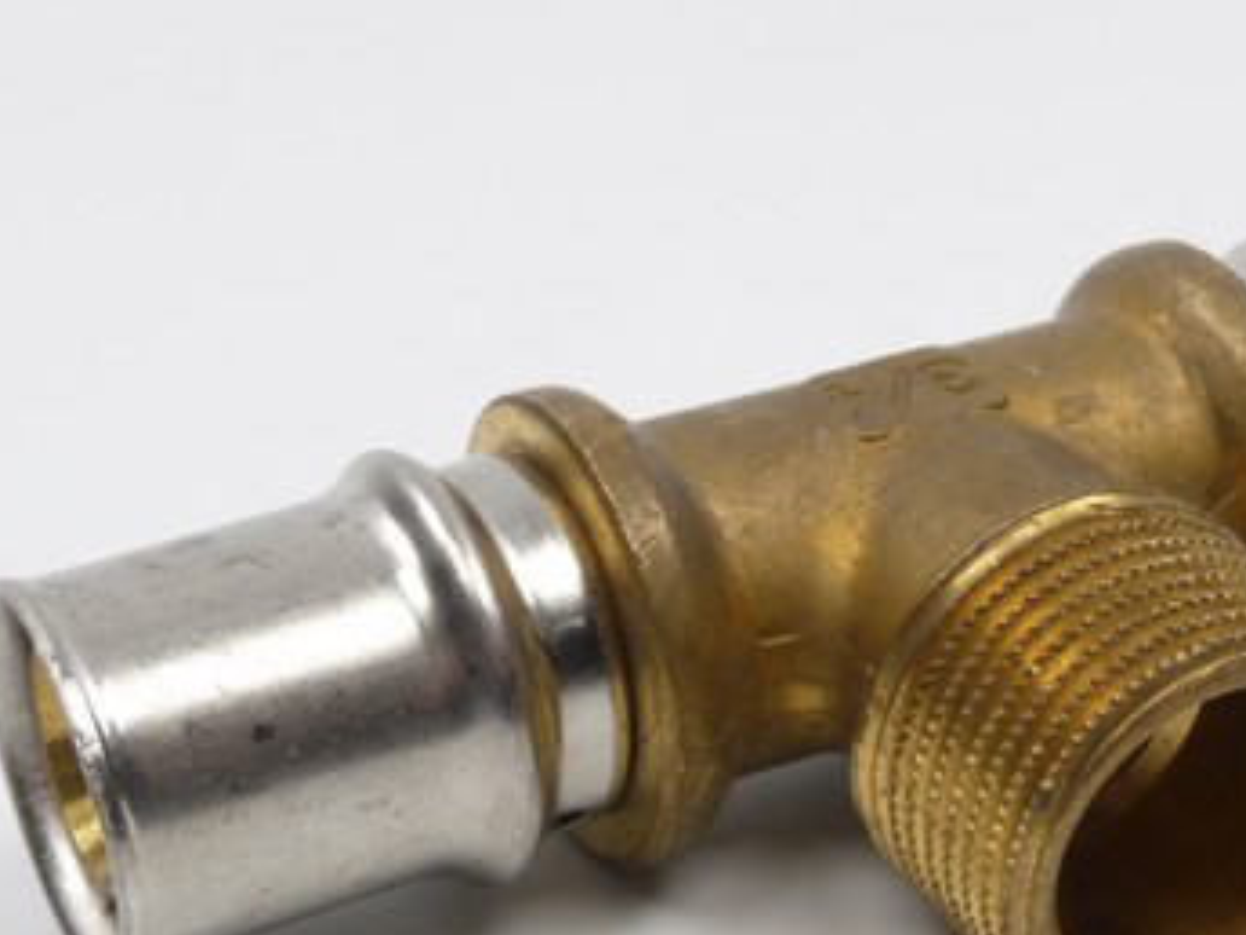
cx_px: 887
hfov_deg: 21.0
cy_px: 627
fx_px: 3348
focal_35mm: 93
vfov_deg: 15.9
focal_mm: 8.5
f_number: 4.2
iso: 100
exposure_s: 1/320
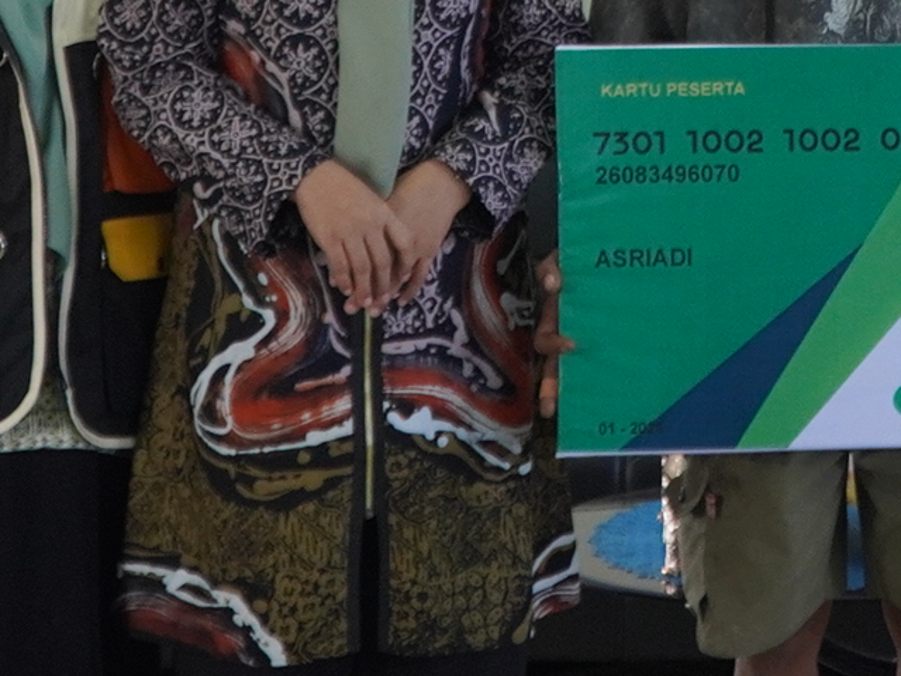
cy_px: -424
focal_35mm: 122
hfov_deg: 15.8
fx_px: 3175
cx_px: 897
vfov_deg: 11.5
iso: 640
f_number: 4
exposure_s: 1/160
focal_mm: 18
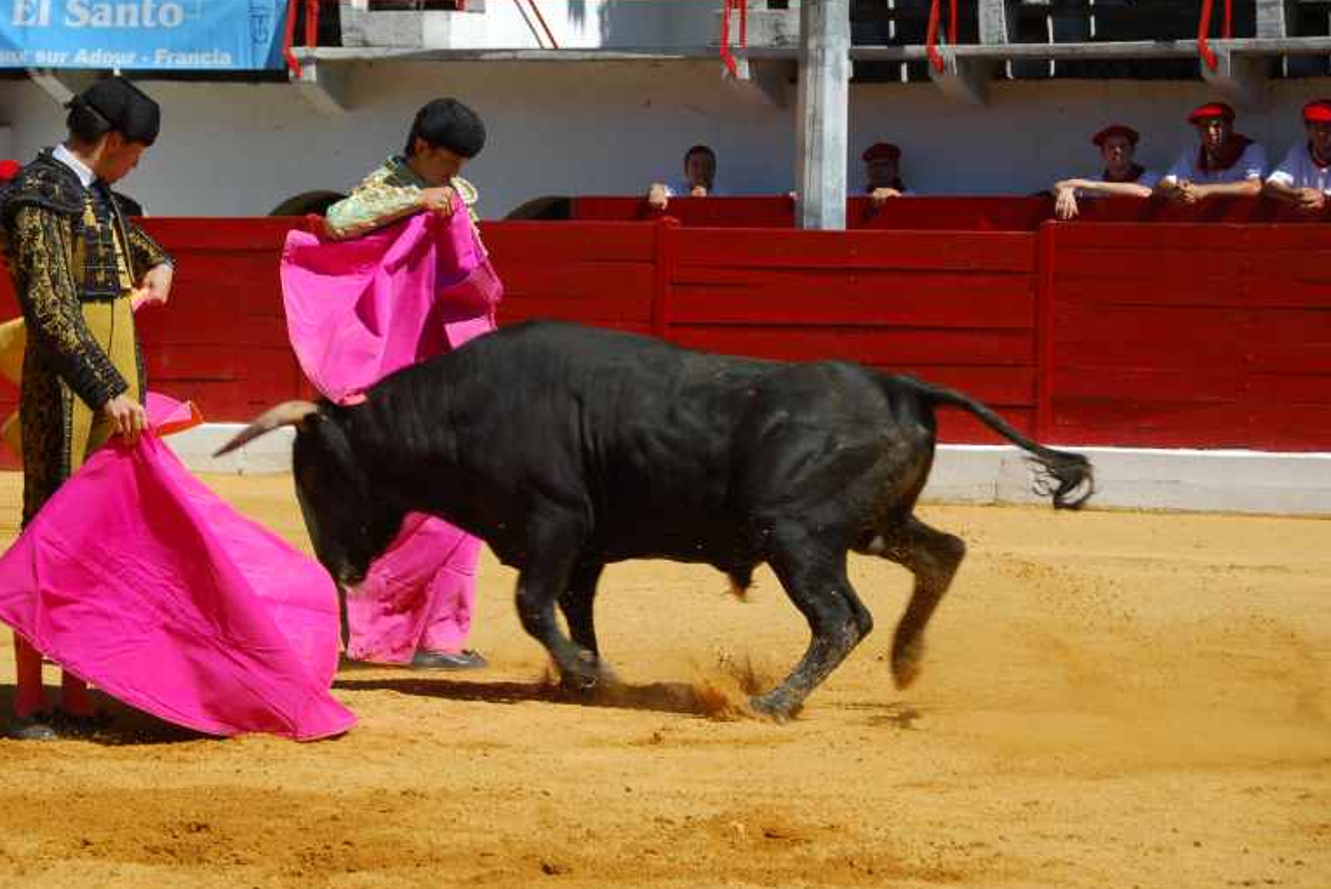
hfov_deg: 13.6
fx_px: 5574
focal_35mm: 151
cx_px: 470
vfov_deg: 9.1
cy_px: 338
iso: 100
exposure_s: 1/500
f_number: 5.3
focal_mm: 75
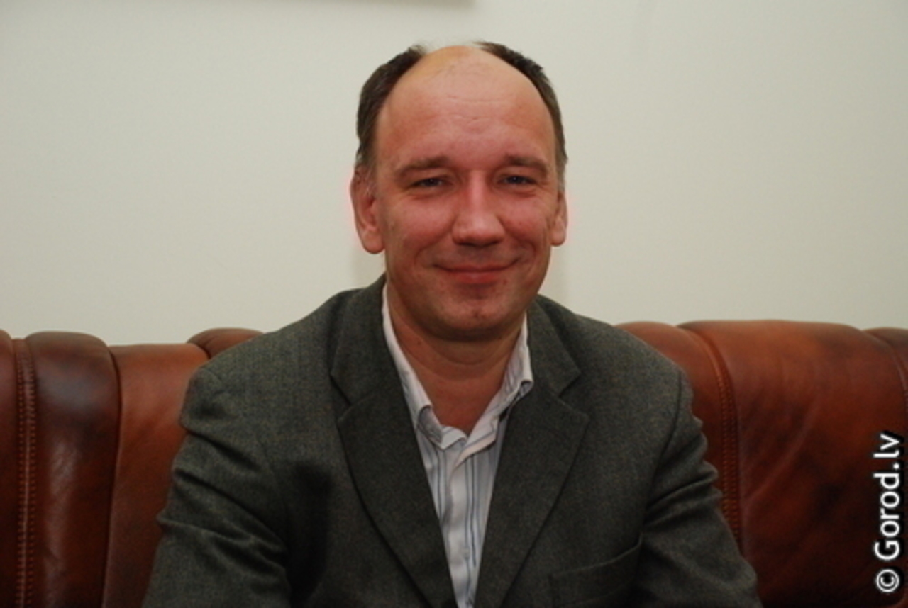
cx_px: 454
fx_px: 1895
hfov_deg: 26.9
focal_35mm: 75
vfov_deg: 18.2
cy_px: 304
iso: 1250
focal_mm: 50
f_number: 5
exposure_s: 1/180
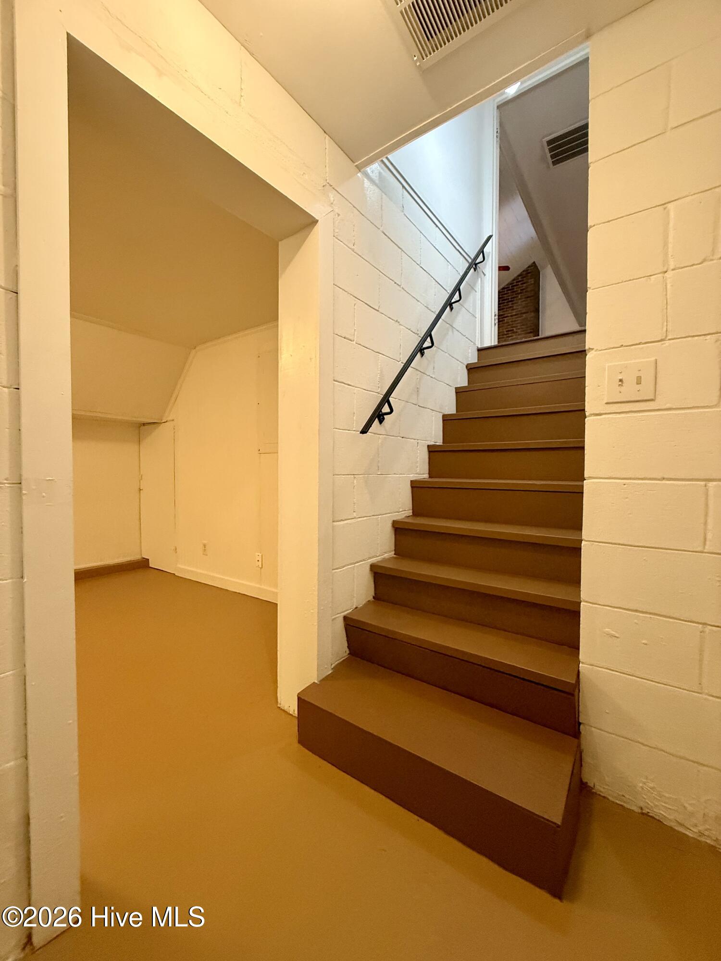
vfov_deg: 102.1
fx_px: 389
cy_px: 480
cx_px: 360
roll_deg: -0.6
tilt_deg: -1.1
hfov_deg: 85.7
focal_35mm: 14
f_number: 2.2
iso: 400
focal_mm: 2.22
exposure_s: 1/60
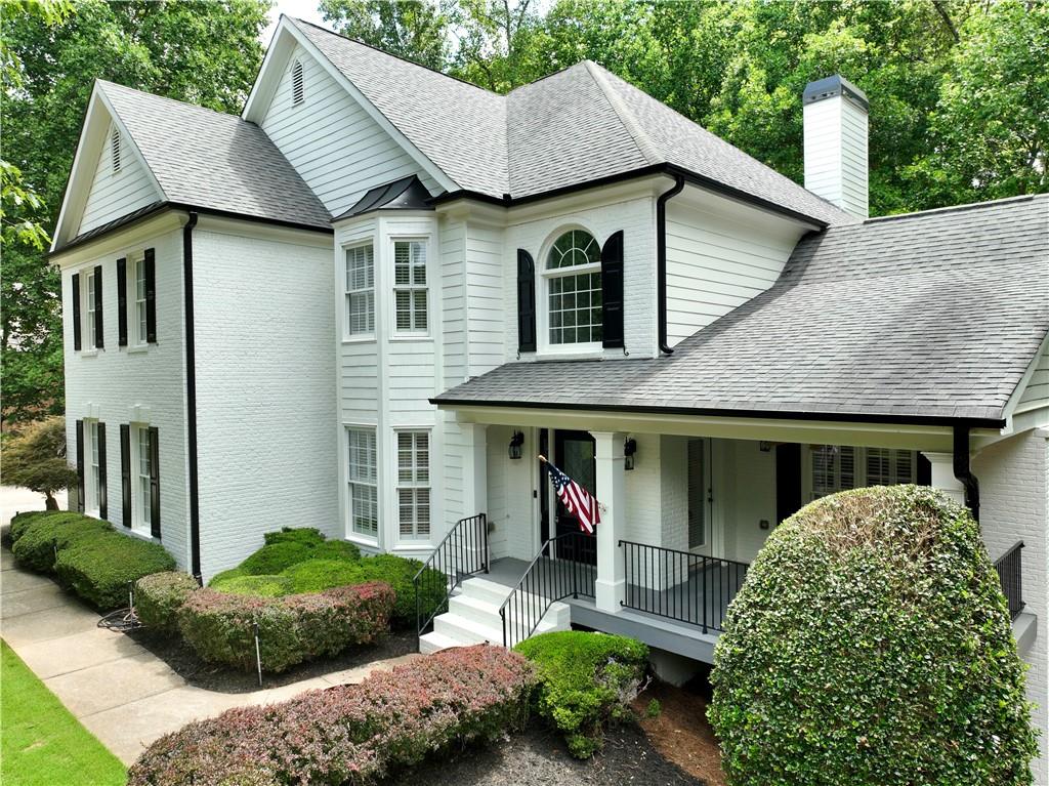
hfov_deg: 71.6
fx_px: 727
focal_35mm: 24
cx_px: 524
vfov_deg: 56.8
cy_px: 393
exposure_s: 1/400
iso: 100
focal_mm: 12.29
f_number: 2.8
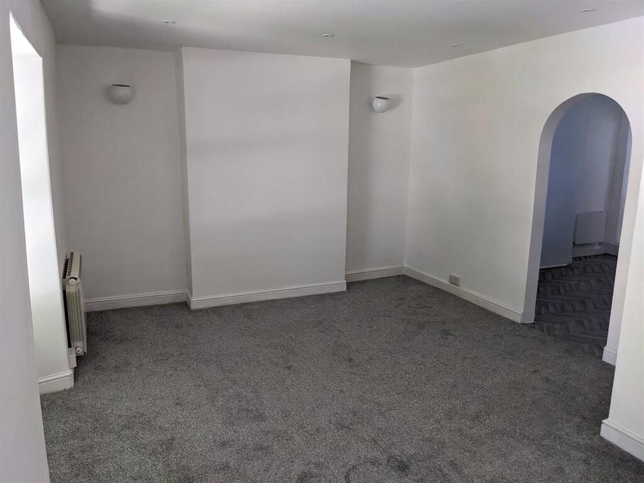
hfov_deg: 65.3
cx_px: 322
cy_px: 242
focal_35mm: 27
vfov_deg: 51.4
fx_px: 502
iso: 350
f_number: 1.73
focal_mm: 4.38
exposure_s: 1/93.1
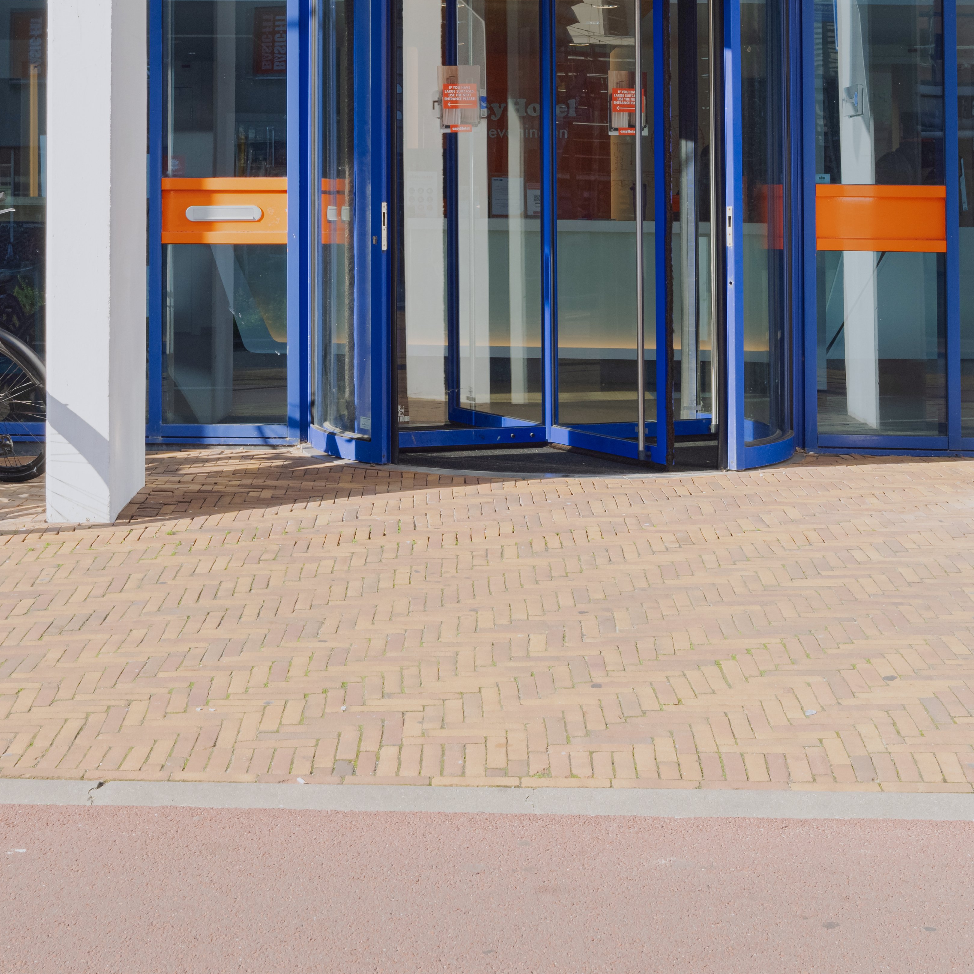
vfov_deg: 27.8
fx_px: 1942
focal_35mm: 61
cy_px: 241
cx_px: 409
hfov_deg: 28.1
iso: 800
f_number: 10
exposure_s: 1/200
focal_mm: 29
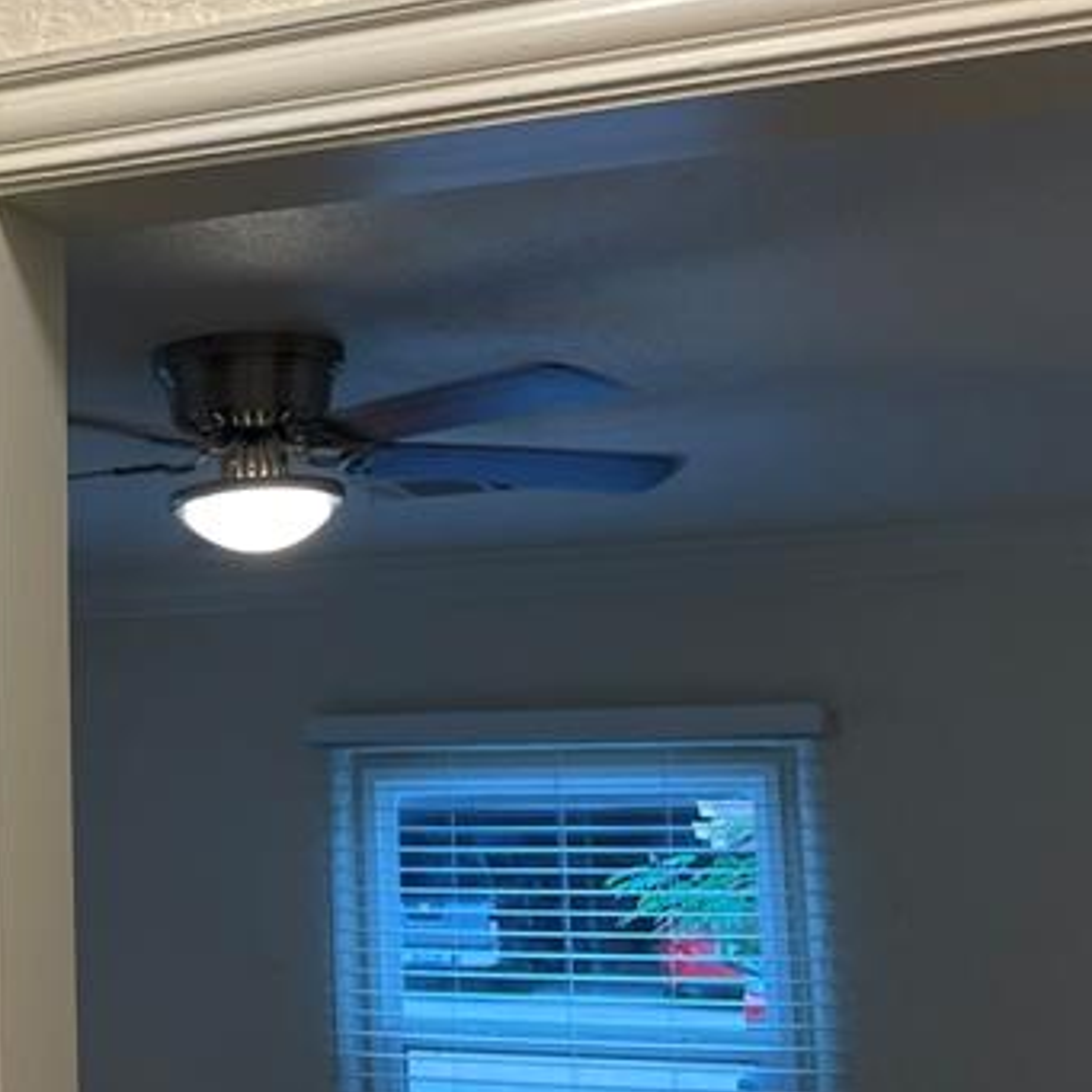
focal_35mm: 69
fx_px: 2463
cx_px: -240
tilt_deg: +9.9
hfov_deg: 22.8
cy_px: 493
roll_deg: -0.2
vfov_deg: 25.0
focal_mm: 4.2
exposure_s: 1/60
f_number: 1.6
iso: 80
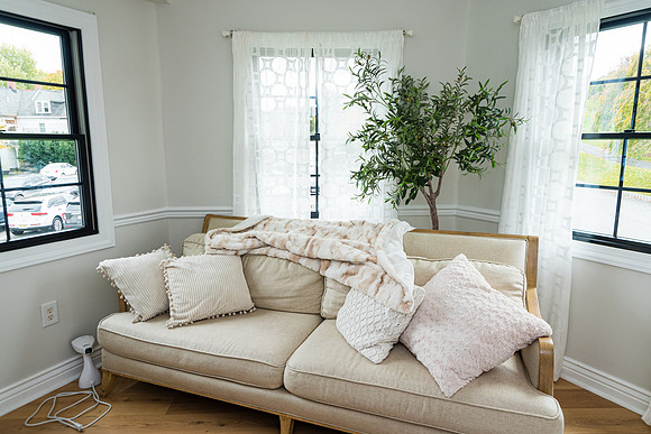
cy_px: 216
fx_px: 443
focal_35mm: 24
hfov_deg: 72.7
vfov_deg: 52.3
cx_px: 326
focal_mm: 24
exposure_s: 1/125
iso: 1000
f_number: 8
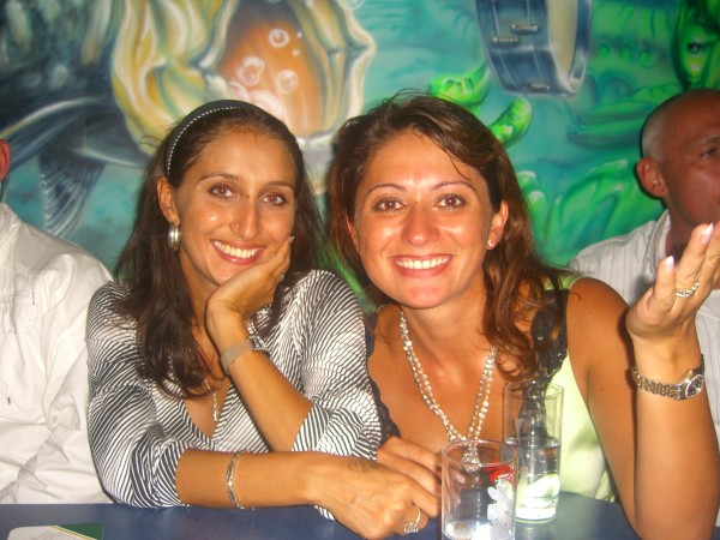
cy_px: 270
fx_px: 790
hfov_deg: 49.0
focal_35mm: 38
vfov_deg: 37.7
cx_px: 360
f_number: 2.8
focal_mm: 7.9
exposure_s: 1/60
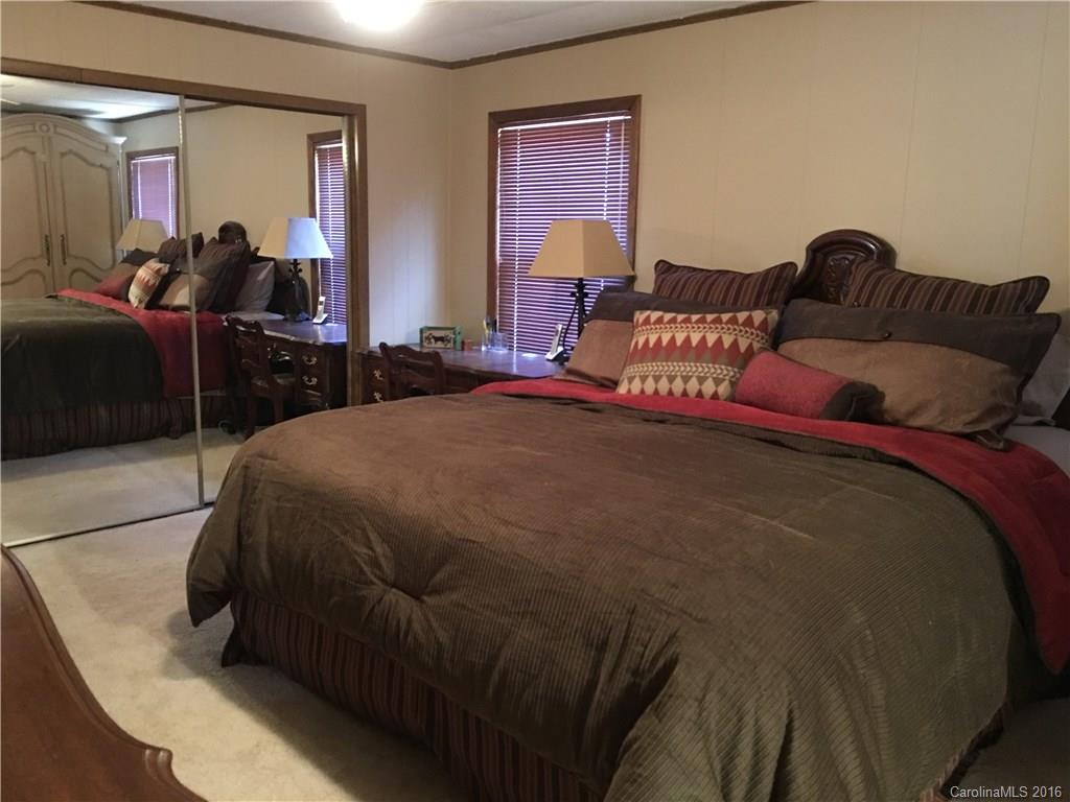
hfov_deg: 61.7
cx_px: 535
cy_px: 401
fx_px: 896
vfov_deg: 48.2
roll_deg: -1.0
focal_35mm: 29
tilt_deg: -10.9
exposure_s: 1/4
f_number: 2.2
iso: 125
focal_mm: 4.15
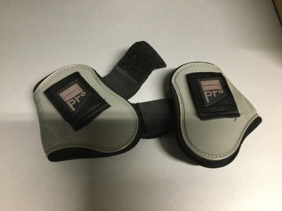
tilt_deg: -63.1
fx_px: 253
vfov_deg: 45.4
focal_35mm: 31
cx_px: 141
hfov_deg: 58.4
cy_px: 106
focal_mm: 3.3
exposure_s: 1/17
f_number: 2.4
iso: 250
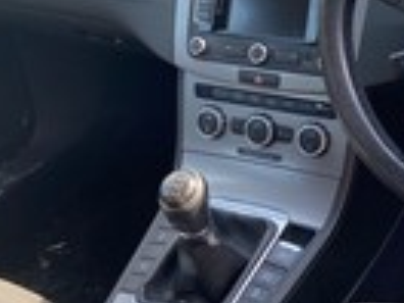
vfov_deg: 21.0
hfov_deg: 26.7
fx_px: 805
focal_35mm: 69
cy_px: 46
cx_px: 398
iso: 32
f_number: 1.8
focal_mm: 4.25
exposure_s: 1/122
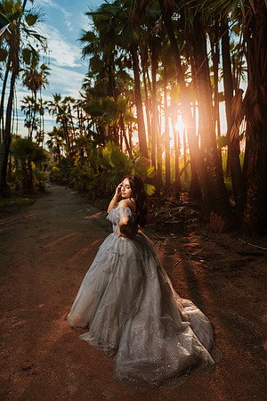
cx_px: 134
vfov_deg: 73.7
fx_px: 267
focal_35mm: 24
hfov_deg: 53.1
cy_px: 200
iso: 100
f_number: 2.8
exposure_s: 1/800
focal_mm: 24
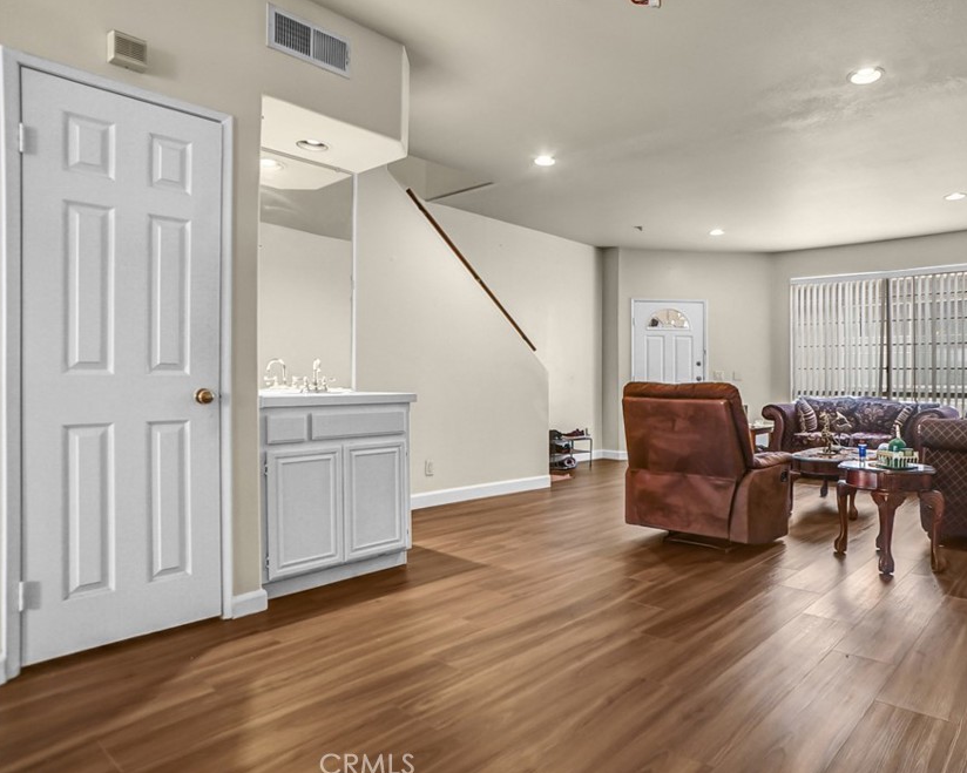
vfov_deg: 51.5
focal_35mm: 28
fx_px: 801
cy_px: 381
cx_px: 594
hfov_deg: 61.5
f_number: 8
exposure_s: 1/10
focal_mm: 16
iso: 400
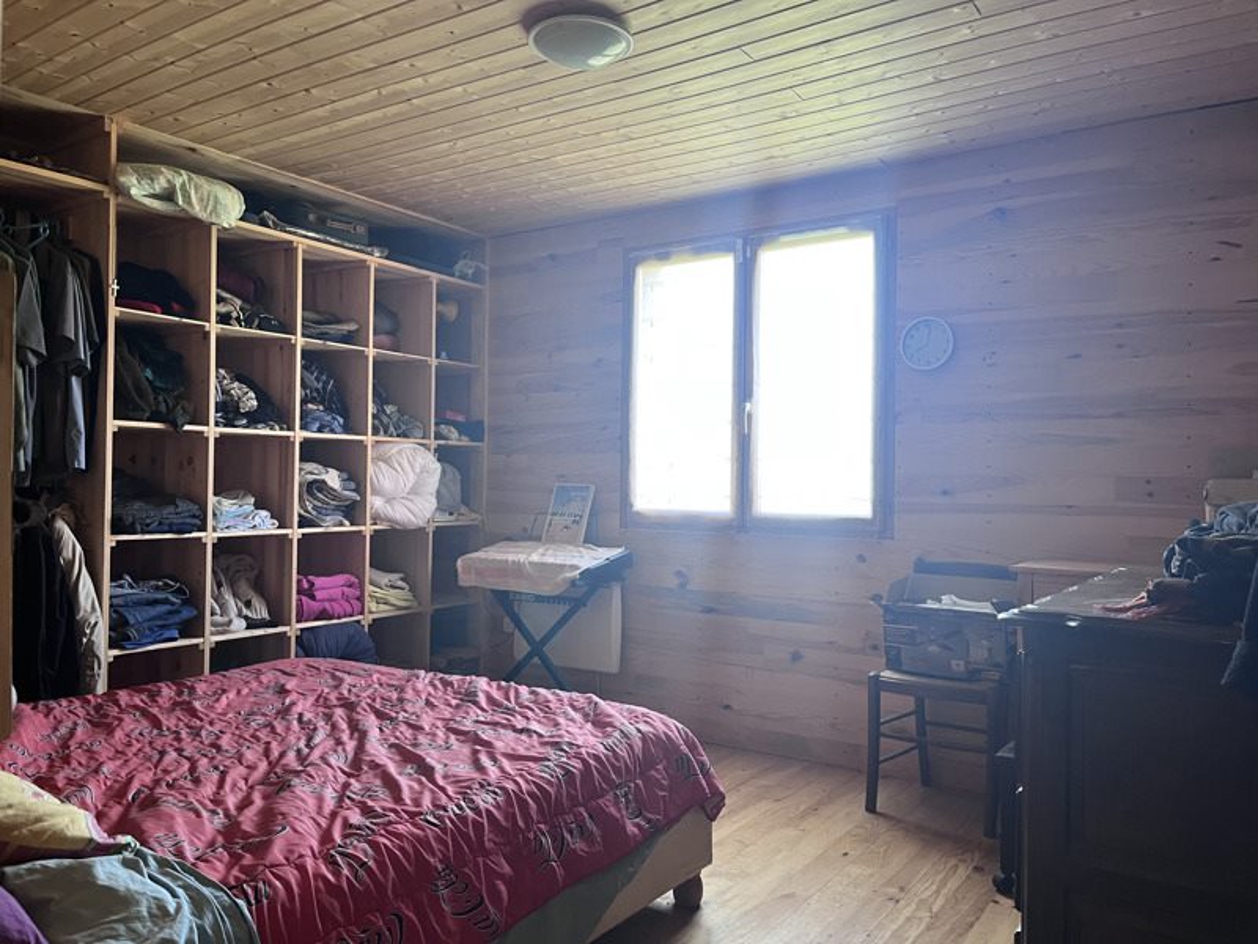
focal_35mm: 26
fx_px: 945
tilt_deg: +0.7
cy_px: 472
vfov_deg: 53.1
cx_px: 629
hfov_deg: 67.3
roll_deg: -0.5
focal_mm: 5.1
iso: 125
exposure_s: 1/60
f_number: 1.6
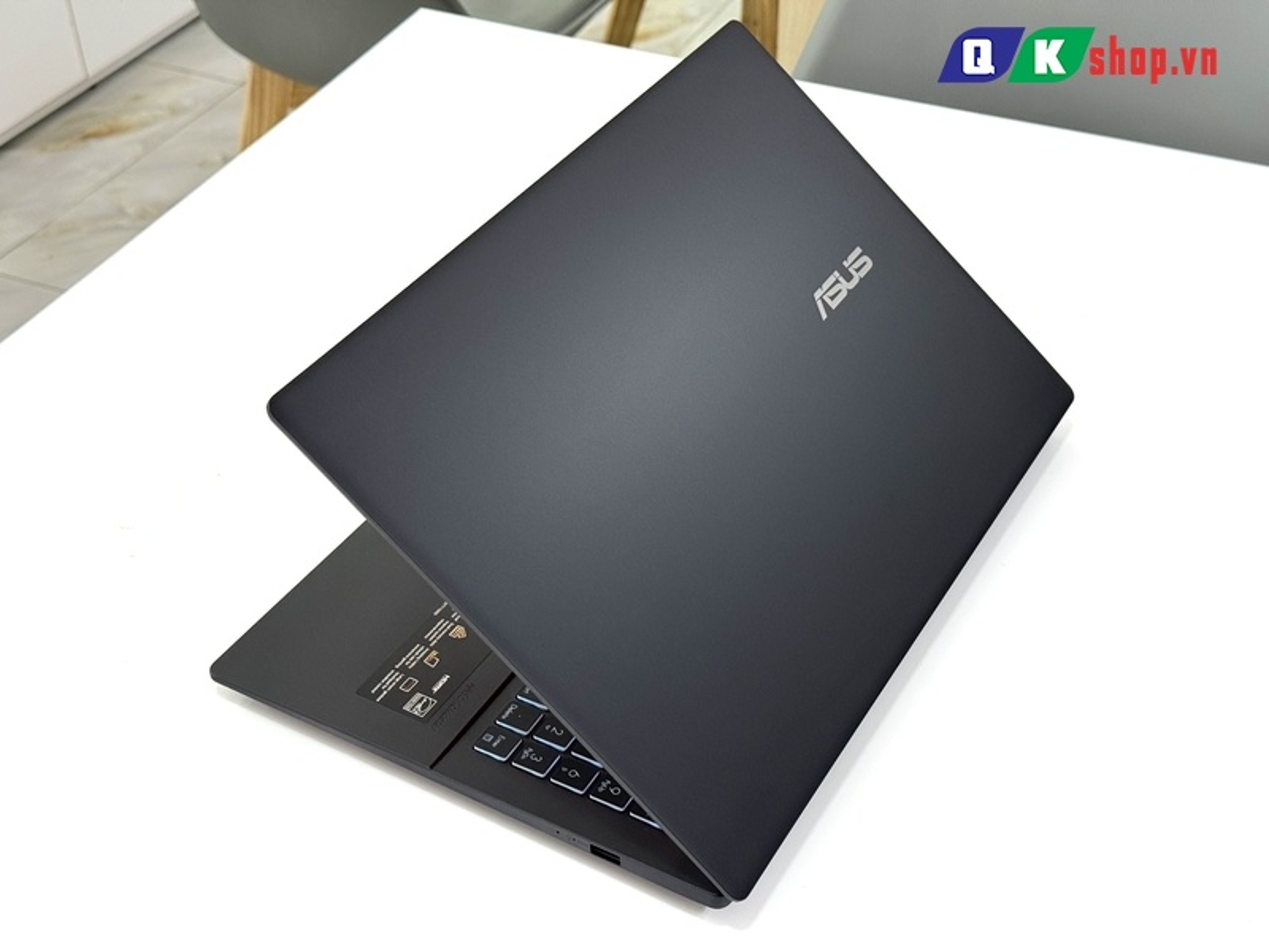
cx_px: 634
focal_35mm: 48
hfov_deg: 39.7
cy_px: 476
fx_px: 1760
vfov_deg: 30.3
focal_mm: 6.76
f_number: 1.78
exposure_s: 1/121
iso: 80
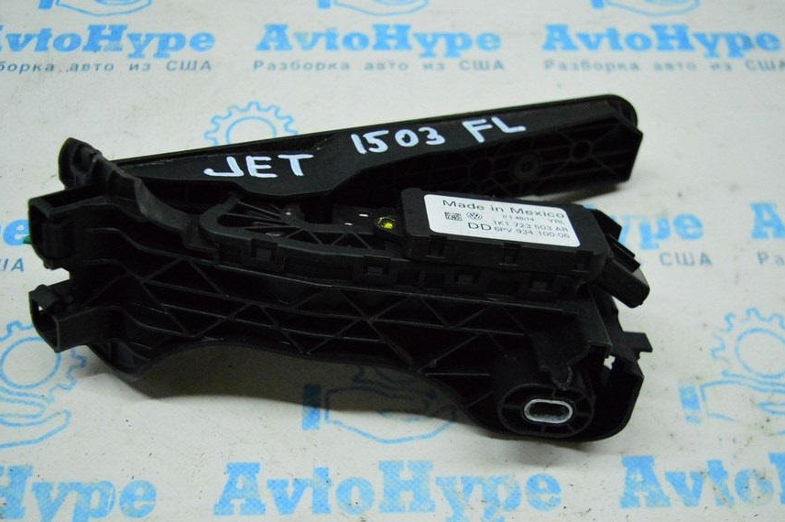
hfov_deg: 45.5
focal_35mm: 43
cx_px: 376
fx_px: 937
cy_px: 275
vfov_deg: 31.1
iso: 6400
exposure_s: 1/1000
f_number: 4
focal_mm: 24
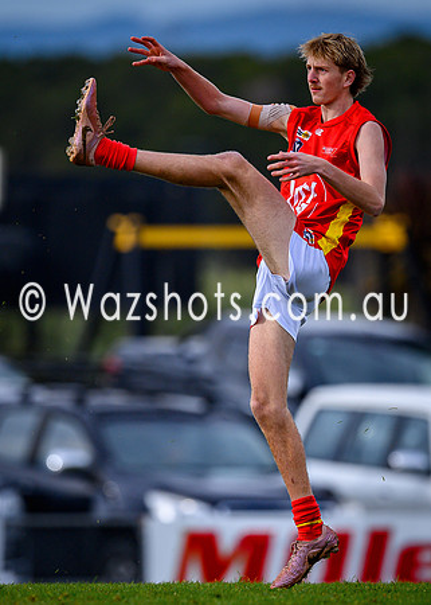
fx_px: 16694
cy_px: 361
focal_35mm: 973
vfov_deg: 2.1
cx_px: 198
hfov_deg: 1.5
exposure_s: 1/1600
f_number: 4
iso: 360
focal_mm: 500
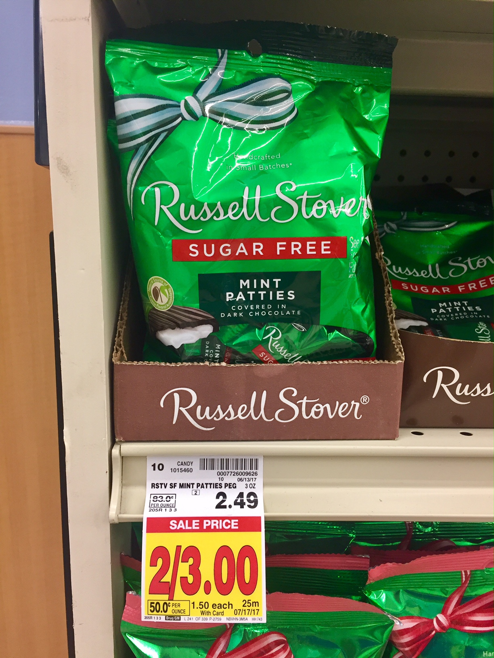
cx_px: 247
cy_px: 329
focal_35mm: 29
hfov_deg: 48.2
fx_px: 552
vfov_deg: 61.7
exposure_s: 1/30
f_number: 2.2
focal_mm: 4.15
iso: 100
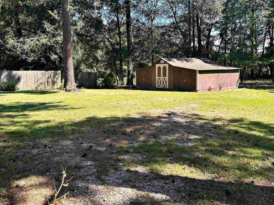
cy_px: 95
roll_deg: +1.5
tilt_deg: -6.4
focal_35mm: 31
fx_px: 245
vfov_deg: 45.4
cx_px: 132
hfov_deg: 58.3
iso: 50
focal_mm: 5.7
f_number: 1.5
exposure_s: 1/880
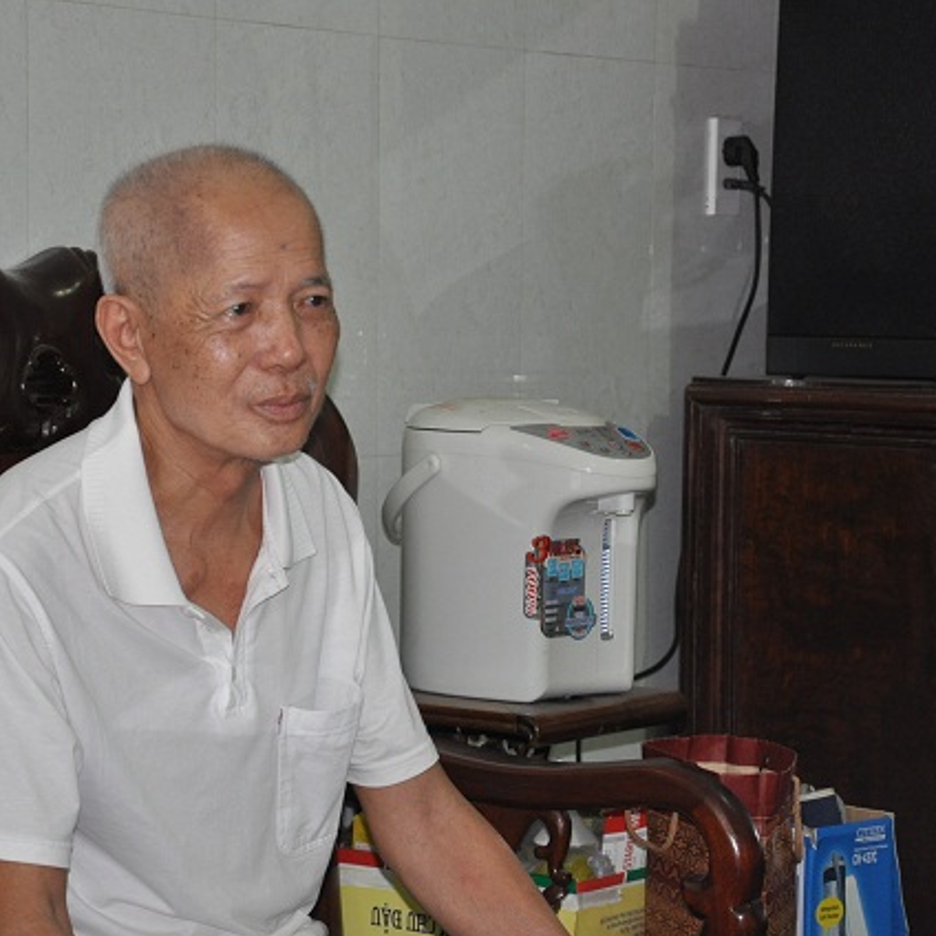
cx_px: 320
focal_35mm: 120
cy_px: 470
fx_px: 3671
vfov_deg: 14.5
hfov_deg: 14.5
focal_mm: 62
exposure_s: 1/60
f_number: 5.3
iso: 800
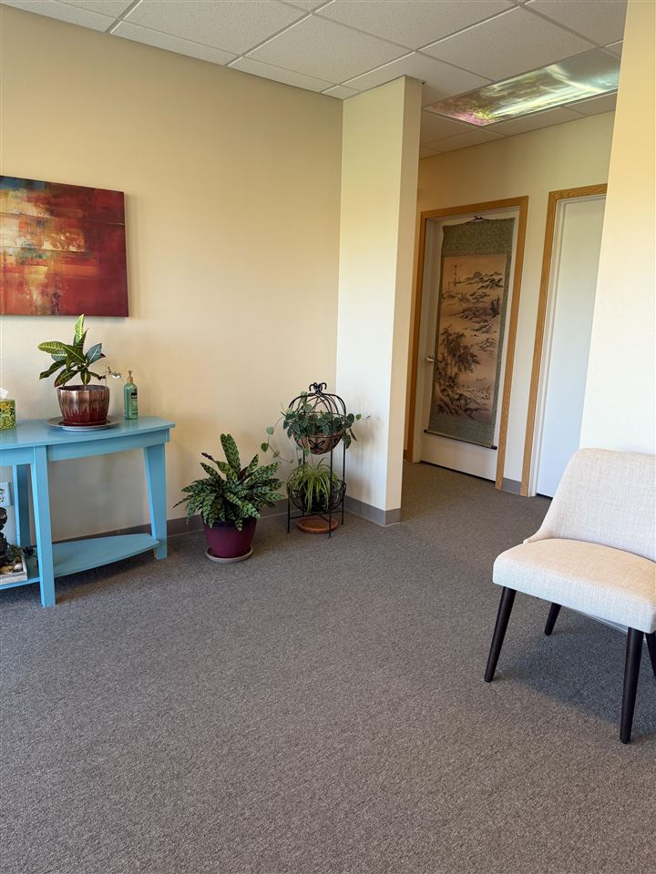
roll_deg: -1.6
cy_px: 437
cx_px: 328
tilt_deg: -10.8
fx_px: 606
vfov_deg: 71.6
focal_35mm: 24
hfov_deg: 56.8
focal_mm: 6.76
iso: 160
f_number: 1.78
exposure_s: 1/121
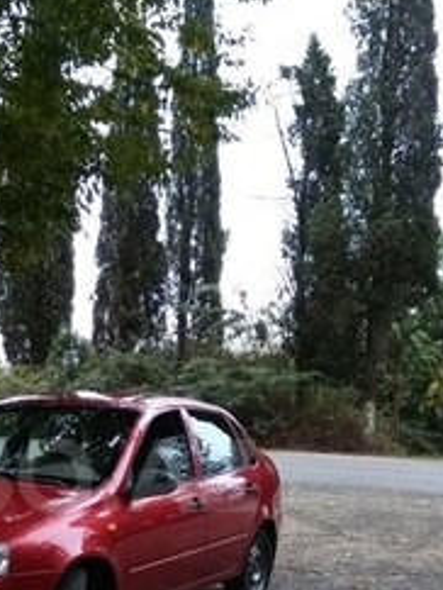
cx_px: 7
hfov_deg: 31.3
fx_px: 732
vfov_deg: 41.8
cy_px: 475
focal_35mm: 43
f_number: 2
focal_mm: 3.57
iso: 166
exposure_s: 1/100
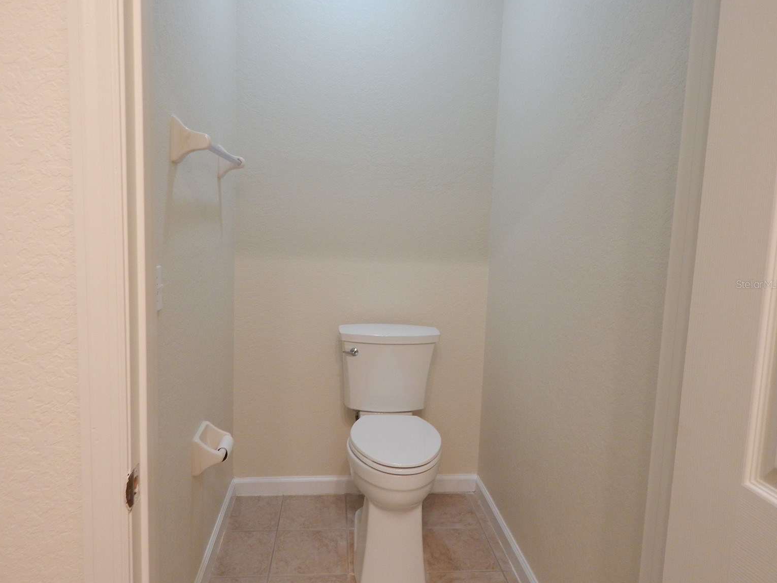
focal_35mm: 23
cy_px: 284
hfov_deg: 73.9
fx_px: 516
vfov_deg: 58.9
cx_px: 378
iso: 200
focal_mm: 4
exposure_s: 1/15
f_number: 3
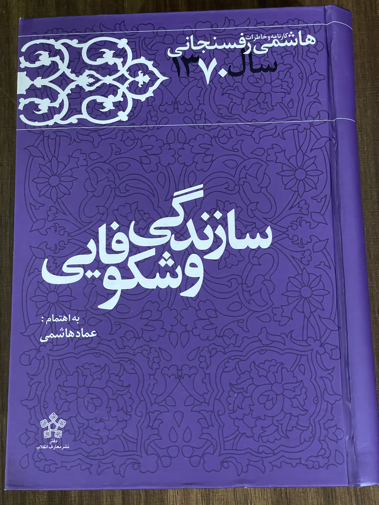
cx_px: 190
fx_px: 759
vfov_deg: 36.8
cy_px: 252
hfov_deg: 28.0
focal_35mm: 52
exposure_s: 1/35
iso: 1000
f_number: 2
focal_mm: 6
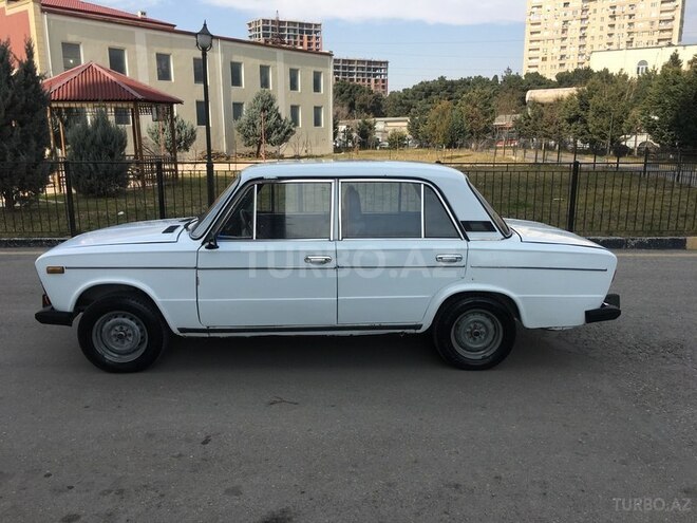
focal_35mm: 29
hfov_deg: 61.7
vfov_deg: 48.2
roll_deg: -0.7
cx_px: 348
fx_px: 584
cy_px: 262
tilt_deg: -12.0
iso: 25
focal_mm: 4.15
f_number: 2.2
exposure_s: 1/1350
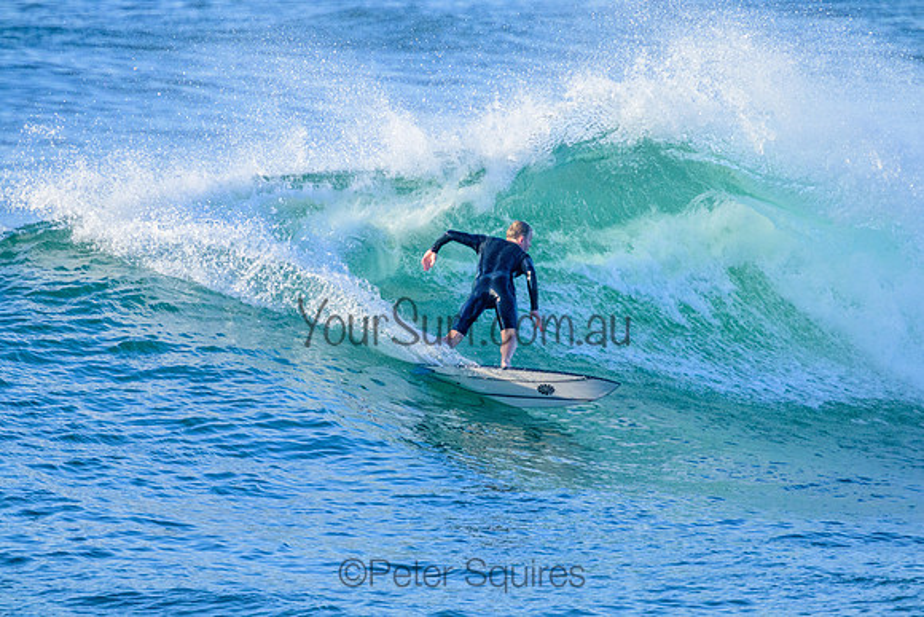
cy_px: 308
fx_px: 20537
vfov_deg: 1.7
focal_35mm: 800
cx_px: 462
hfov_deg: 2.6
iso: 2800
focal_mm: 800
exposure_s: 1/2000
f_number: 11
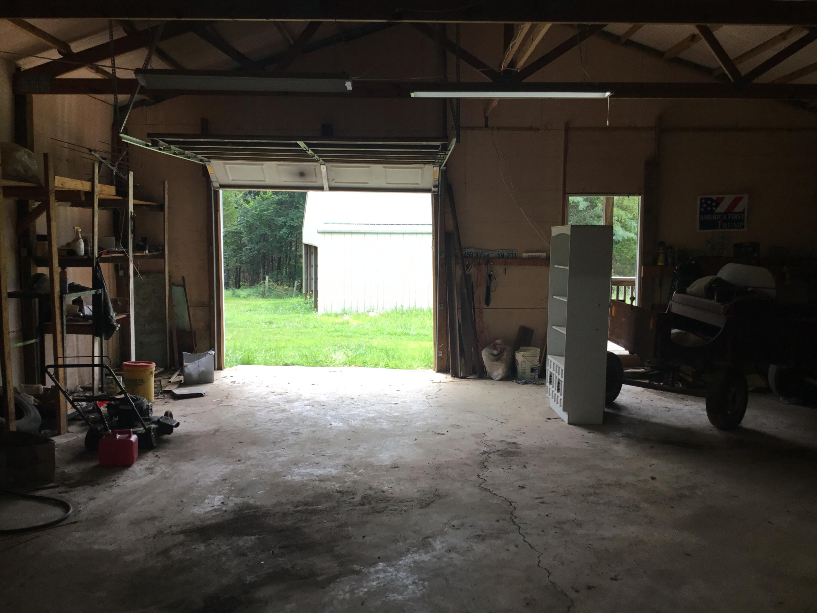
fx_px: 732
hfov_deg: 58.4
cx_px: 408
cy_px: 306
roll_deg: +0.2
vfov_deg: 45.4
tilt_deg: -5.5
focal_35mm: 31
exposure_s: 1/120
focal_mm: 3.3
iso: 25
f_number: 2.4
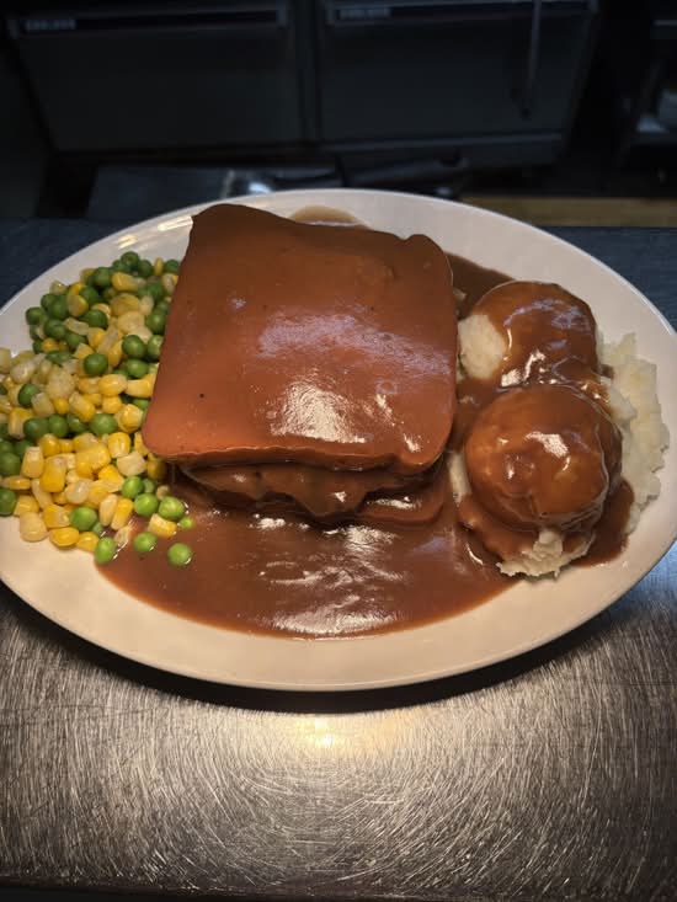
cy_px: 451
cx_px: 338
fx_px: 678
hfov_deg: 53.1
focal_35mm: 26
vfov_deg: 67.3
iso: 64
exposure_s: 1/531
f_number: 1.6
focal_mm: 5.96
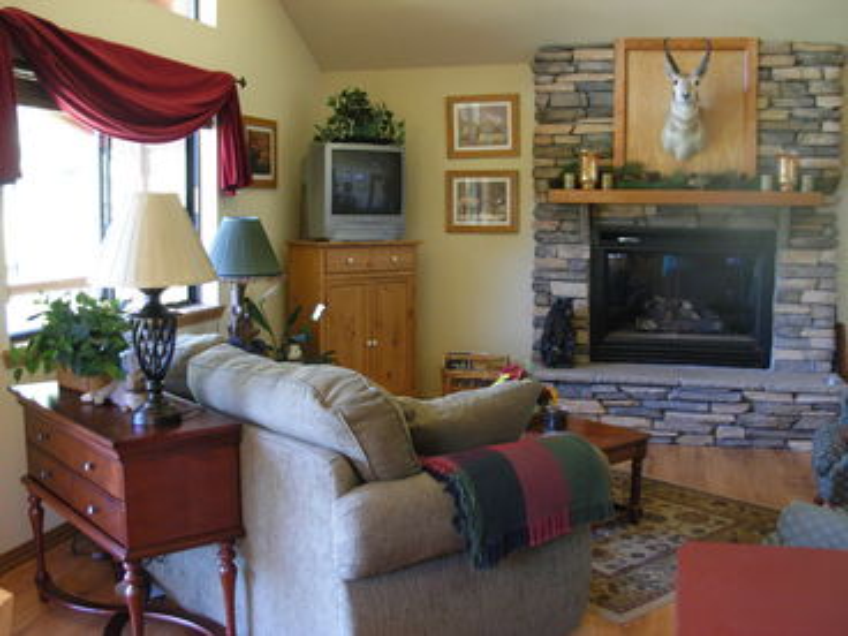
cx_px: 424
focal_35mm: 38
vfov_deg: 37.7
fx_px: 931
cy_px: 318
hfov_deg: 49.0
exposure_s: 1/11.3
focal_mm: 6.3
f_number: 2.9
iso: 244
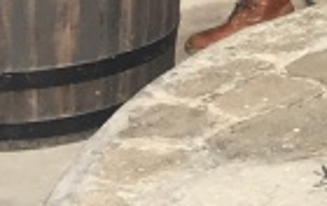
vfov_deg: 5.0
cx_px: 768
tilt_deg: +0.5
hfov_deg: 8.3
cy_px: -658
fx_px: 2089
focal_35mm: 234
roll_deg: +0.1
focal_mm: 4.15
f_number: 2.2
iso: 25
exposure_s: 1/2137
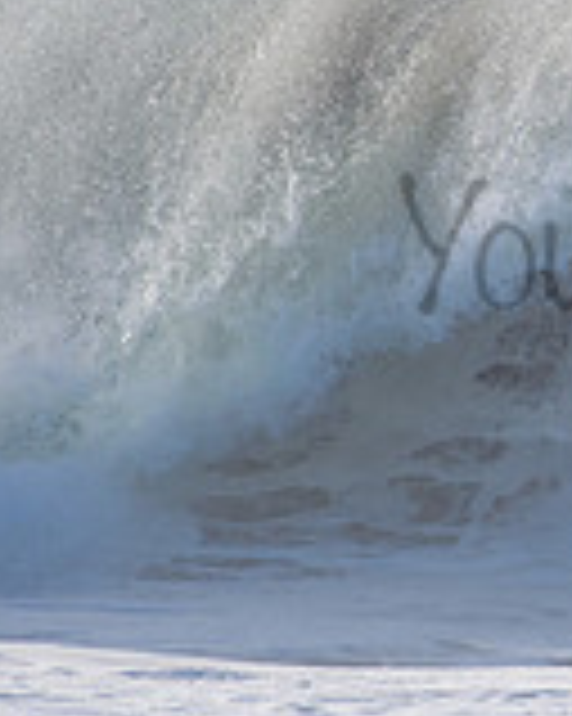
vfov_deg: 0.8
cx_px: 865
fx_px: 54288
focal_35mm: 2563
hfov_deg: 0.6
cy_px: 205
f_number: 5.6
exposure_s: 1/2000
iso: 320
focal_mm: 500
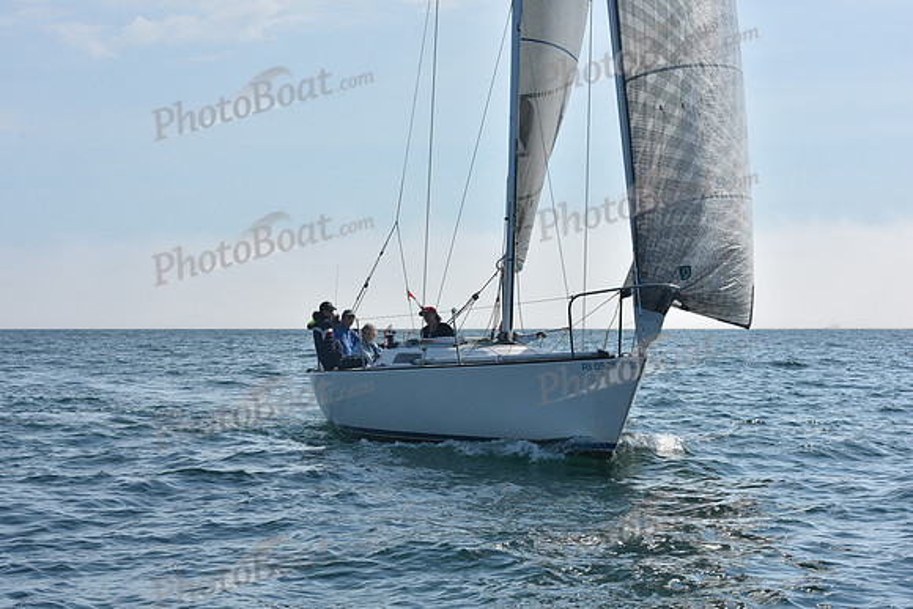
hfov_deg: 27.0
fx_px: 1902
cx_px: 456
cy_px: 304
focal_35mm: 75
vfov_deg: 18.2
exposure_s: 1/1000
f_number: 11
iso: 320
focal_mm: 75
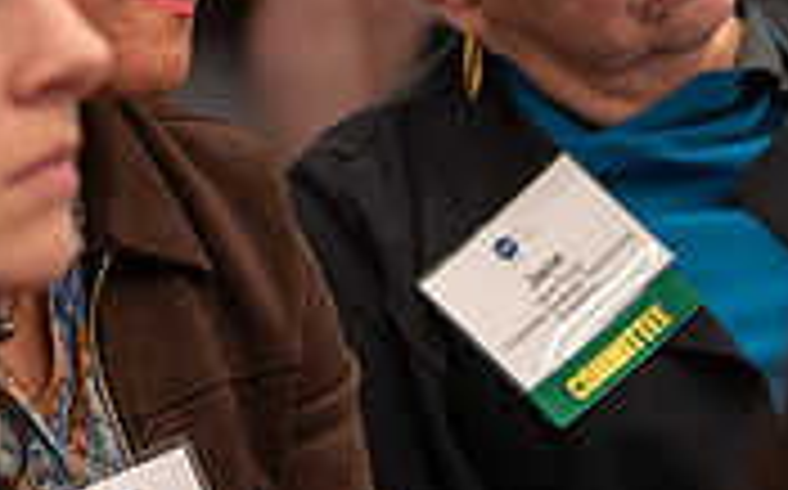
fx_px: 8689
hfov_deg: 5.2
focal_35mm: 405
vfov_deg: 3.2
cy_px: 94
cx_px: 203
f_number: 4
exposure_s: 1/160
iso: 1600
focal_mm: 120
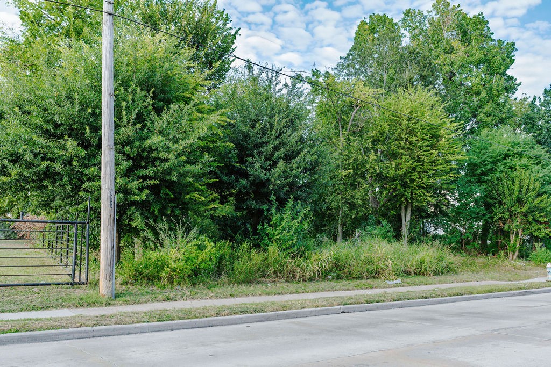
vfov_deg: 37.9
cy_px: 184
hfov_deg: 54.4
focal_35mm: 35
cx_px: 276
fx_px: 536
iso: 1250
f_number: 6.3
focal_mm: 35
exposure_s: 1/250
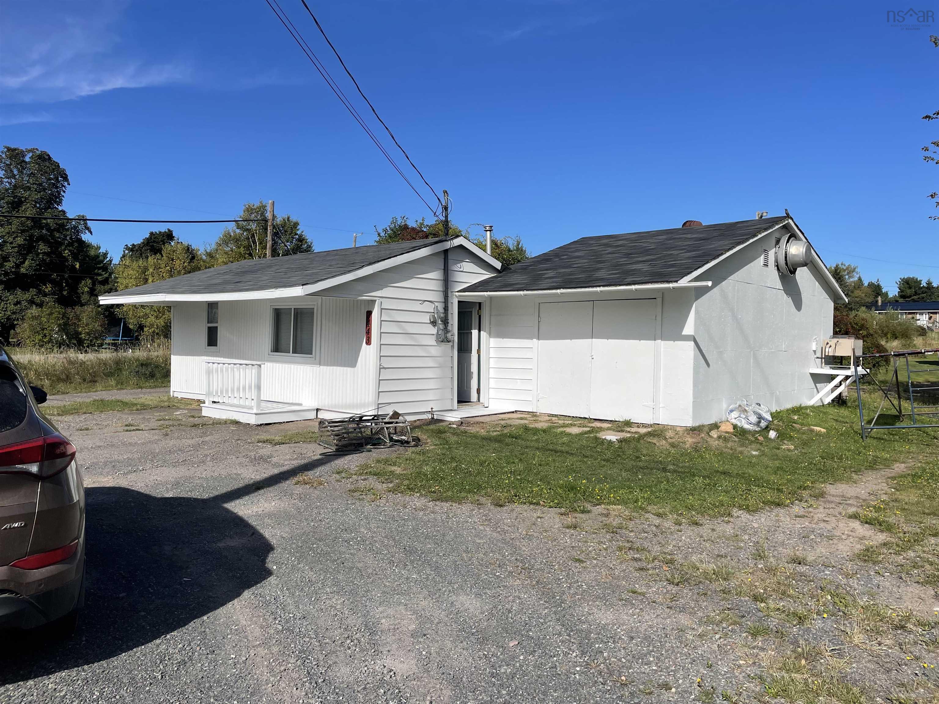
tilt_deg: -0.9
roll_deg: +0.6
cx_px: 470
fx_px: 705
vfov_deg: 53.1
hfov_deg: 67.3
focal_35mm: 26
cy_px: 352
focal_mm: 4.2
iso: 32
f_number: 1.6
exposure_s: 1/5556
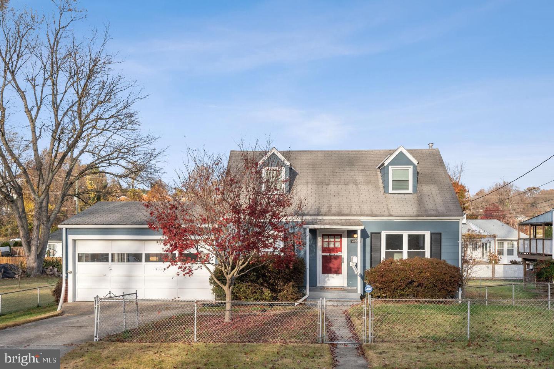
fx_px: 462
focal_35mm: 30
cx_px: 277
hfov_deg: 61.9
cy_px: 184
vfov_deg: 43.6
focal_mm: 30
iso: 400
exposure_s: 1/200
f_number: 8
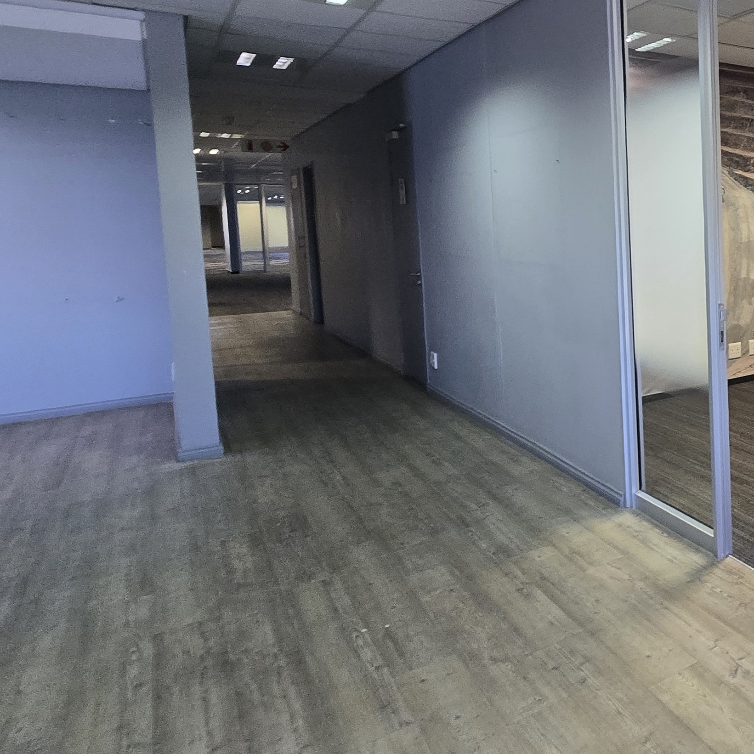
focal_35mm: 28
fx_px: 690
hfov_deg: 43.3
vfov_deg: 56.4
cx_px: 844
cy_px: 266
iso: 250
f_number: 2.2
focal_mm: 1.7
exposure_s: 1/50
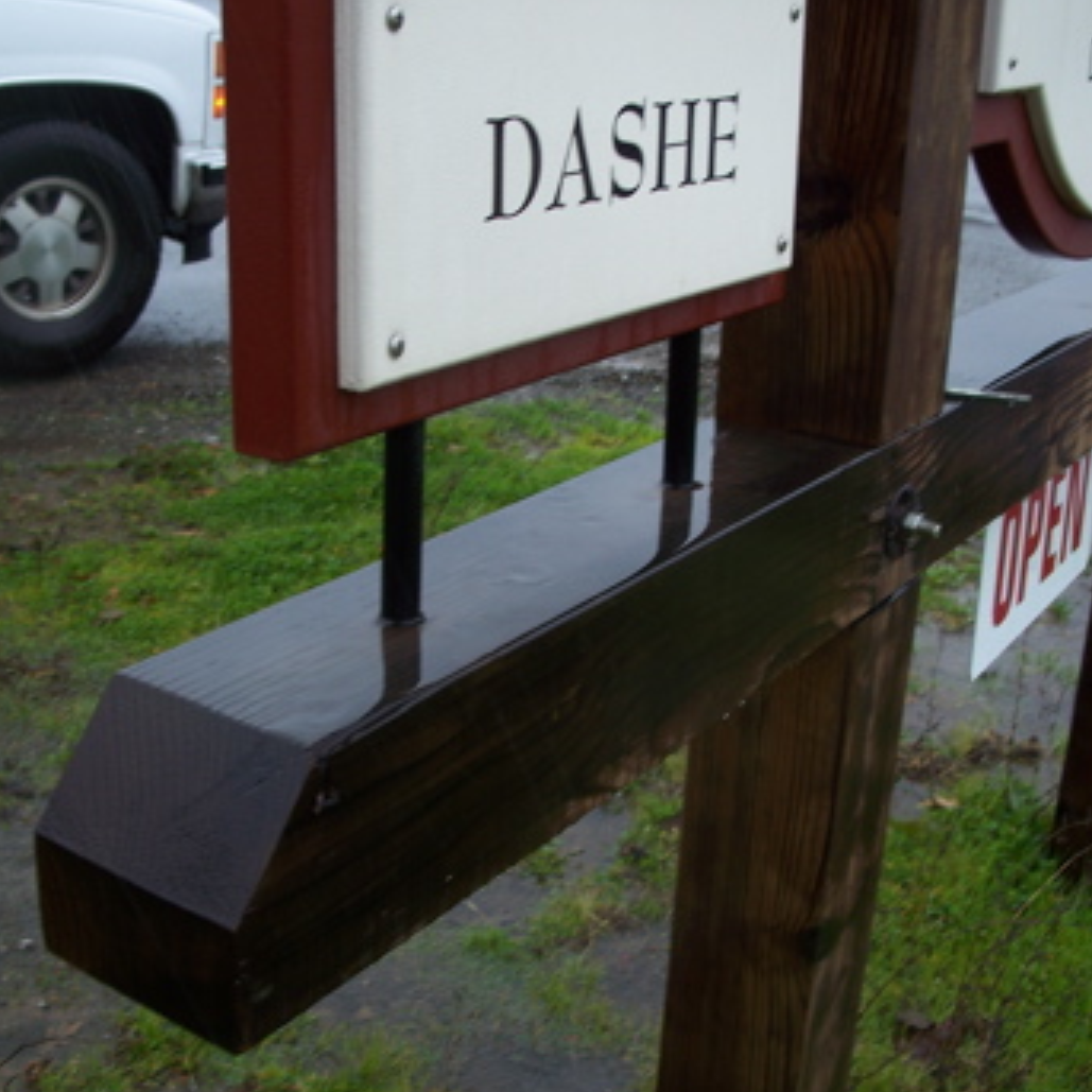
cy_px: 579
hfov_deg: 36.0
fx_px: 1677
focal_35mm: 47
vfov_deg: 36.0
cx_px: 508
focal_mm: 7.8
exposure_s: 1/60
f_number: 2.8
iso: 80
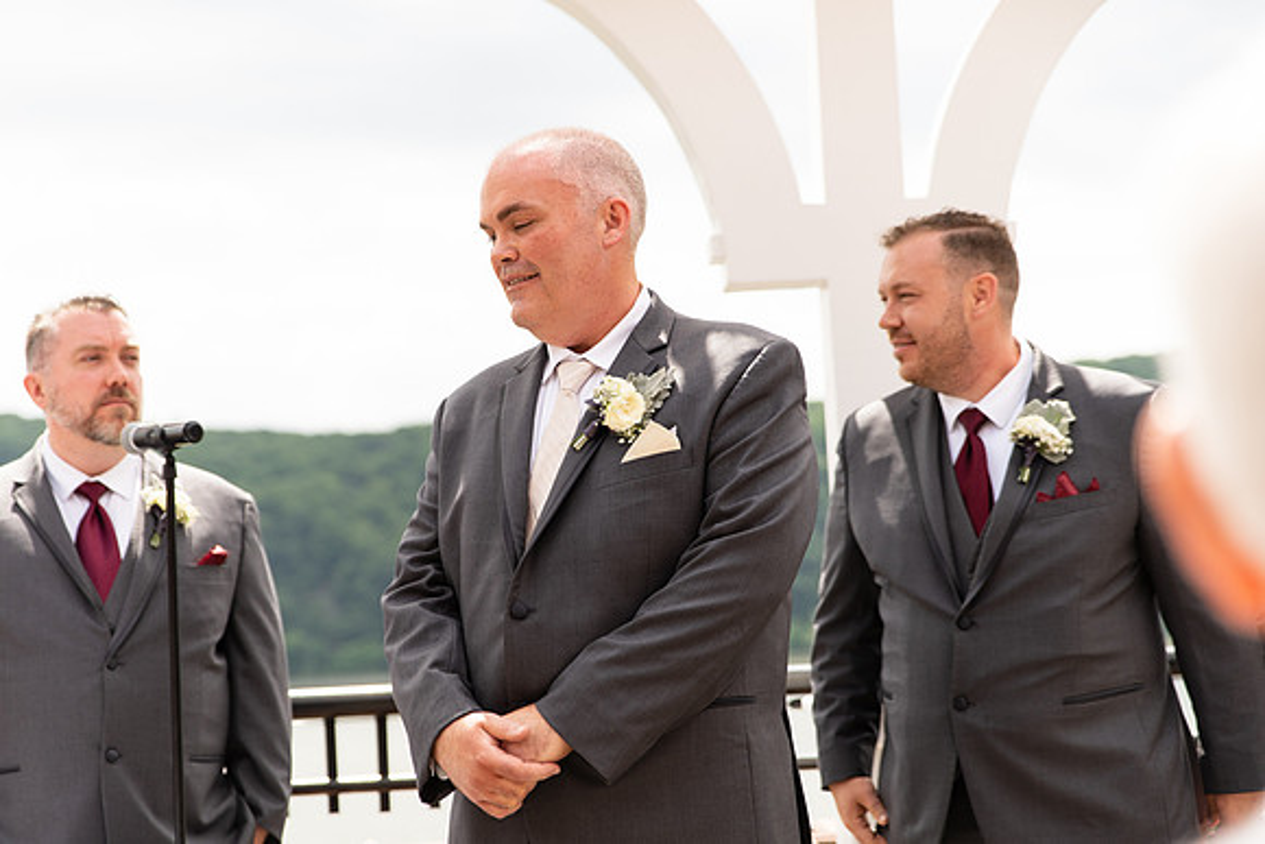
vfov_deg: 19.5
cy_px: 422
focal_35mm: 70
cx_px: 632
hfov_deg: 28.8
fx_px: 2460
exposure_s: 1/1600
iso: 125
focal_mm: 70
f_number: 2.8
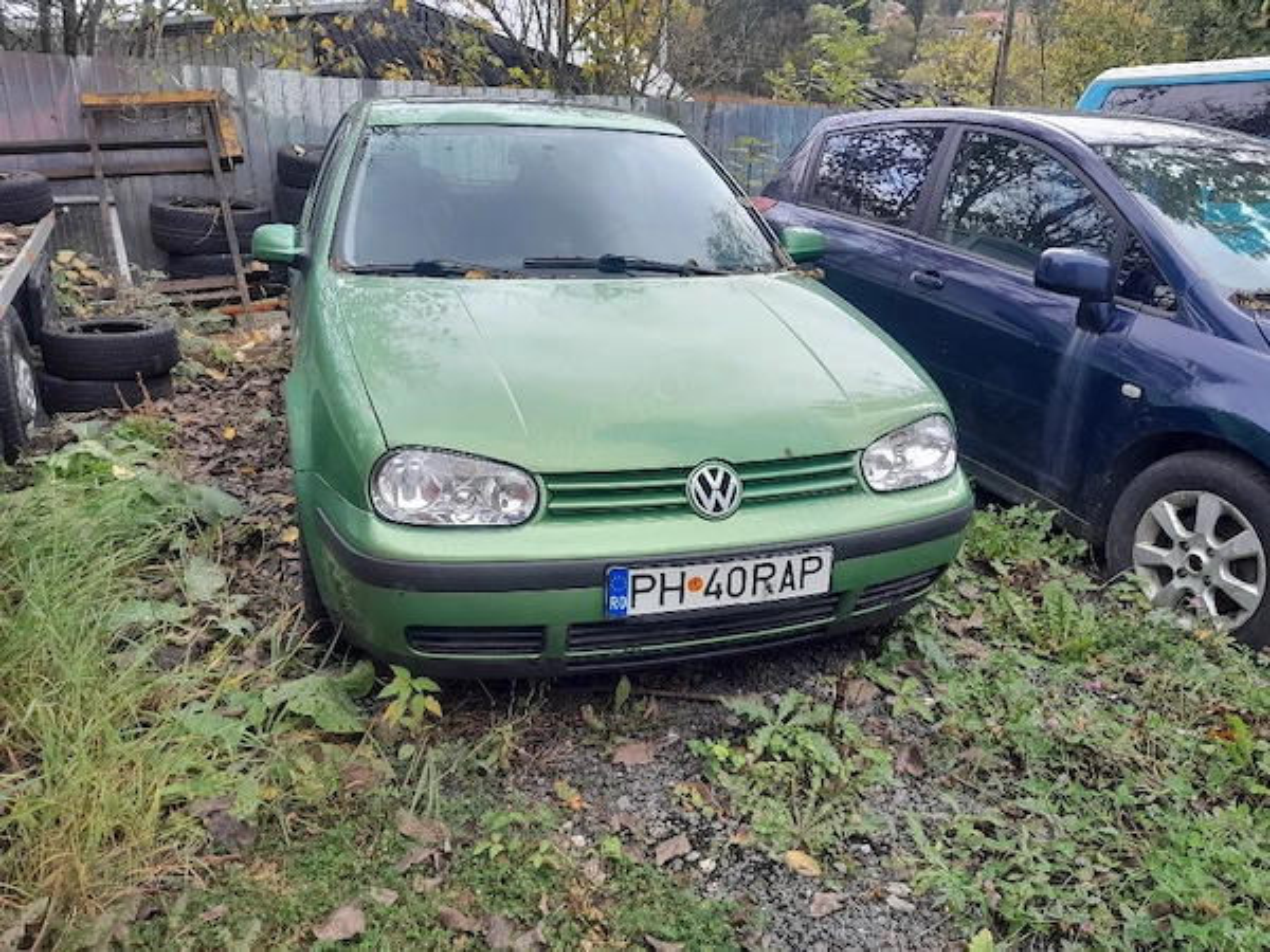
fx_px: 991
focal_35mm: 27
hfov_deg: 65.3
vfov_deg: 51.4
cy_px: 476
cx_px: 635
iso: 40
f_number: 1.8
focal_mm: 4
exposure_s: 1/100
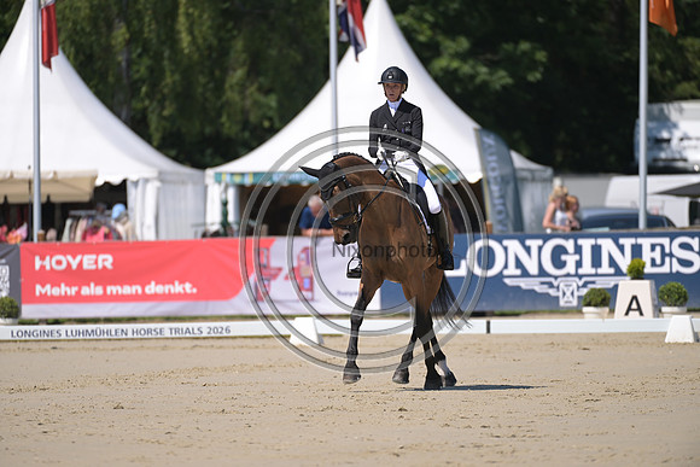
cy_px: 234
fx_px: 7779
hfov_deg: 5.2
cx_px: 350
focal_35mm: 400
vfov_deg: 3.4
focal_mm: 400
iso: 200
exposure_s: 1/1250
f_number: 5
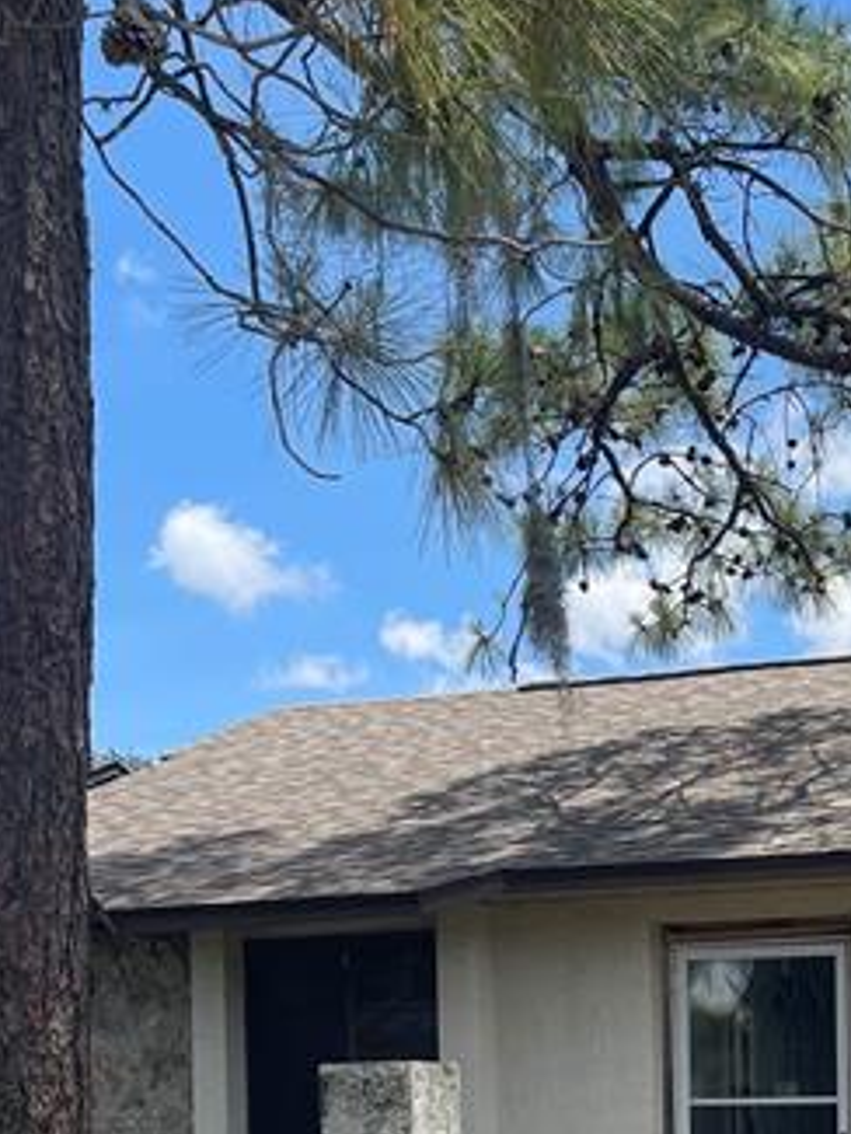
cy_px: 1137
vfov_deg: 30.4
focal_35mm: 59
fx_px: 1933
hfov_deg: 24.0
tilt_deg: +0.8
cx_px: 809
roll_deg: +0.6
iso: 32
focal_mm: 5.1
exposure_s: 1/2203
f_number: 1.6
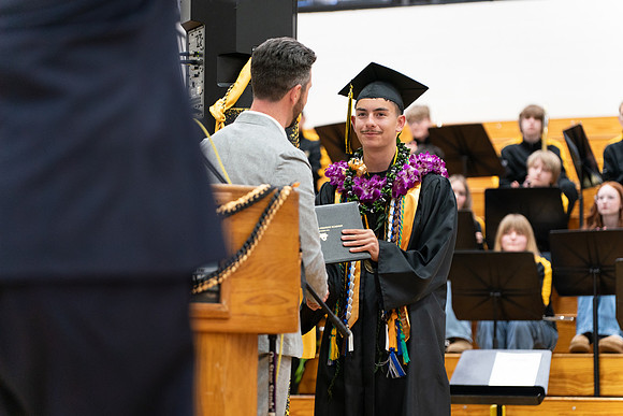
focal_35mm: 107
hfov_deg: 19.1
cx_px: 312
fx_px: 1852
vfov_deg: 12.8
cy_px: 208
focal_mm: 107
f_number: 2.8
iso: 2500
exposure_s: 1/250
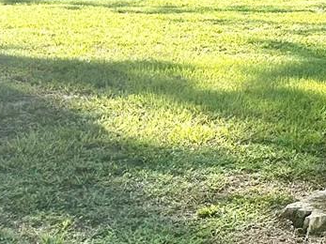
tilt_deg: +1.5
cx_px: 624
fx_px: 1130
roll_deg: +0.8
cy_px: -139
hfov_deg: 14.1
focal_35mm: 120
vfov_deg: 11.7
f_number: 1.5
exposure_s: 1/2353
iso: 50
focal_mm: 5.7
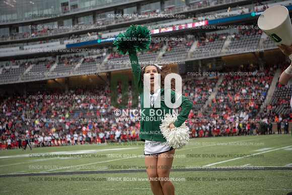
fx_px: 503
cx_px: 146
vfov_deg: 21.9
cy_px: 98
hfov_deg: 32.4
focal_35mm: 62
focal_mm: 62
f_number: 2.8
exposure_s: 1/1000
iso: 250
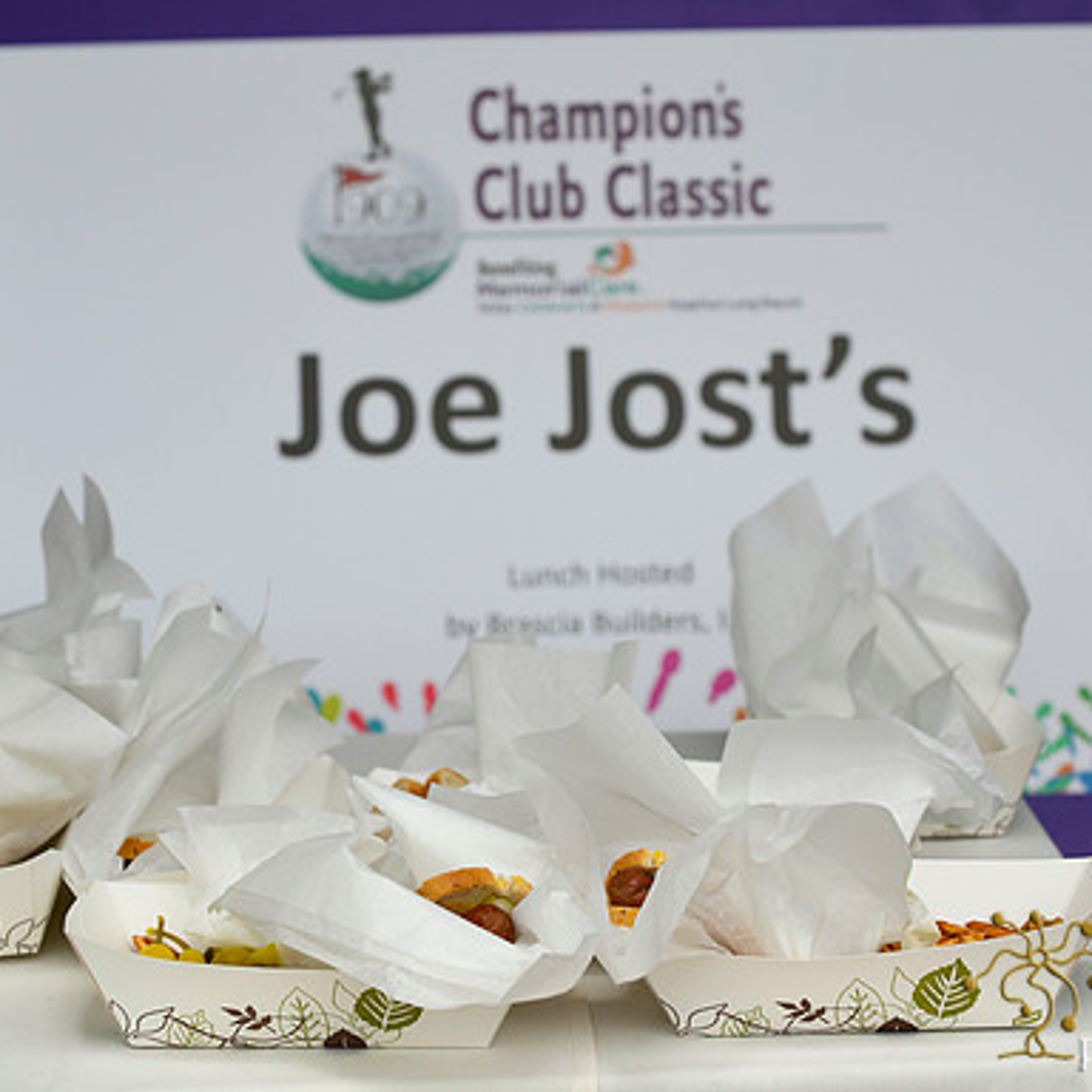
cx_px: 546
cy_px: 545
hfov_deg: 13.3
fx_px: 4675
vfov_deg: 13.3
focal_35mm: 131
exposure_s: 1/500
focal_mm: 102
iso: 200
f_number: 6.3
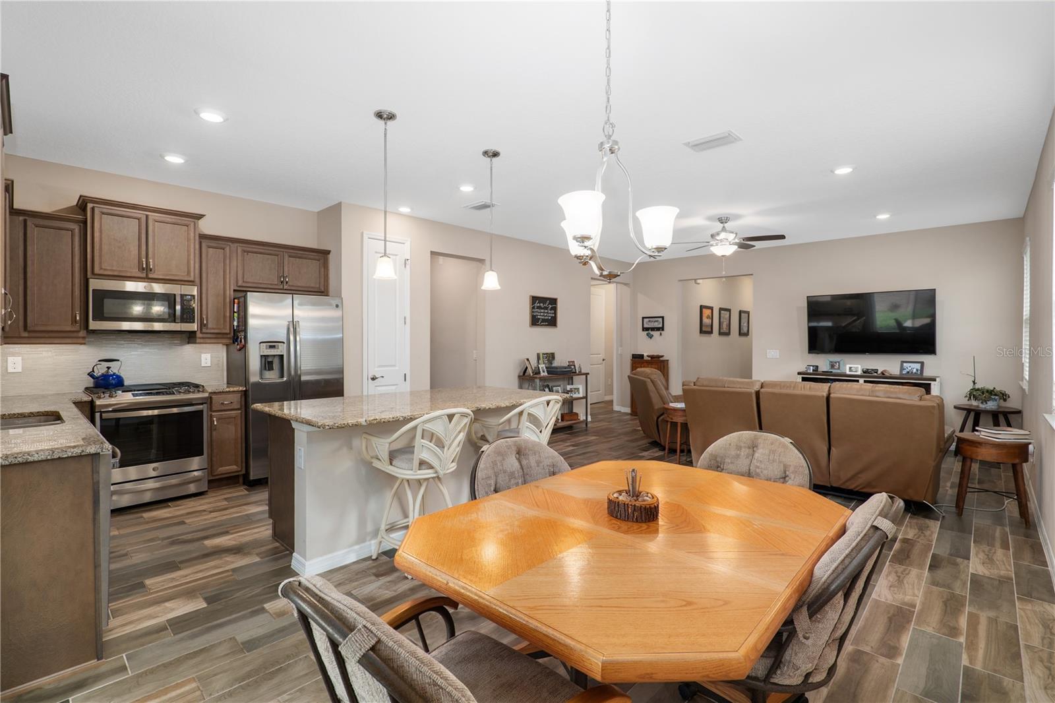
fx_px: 469
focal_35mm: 16
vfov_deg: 73.7
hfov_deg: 96.7
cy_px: 352
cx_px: 528
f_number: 7.1
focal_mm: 16
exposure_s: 1/6
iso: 320
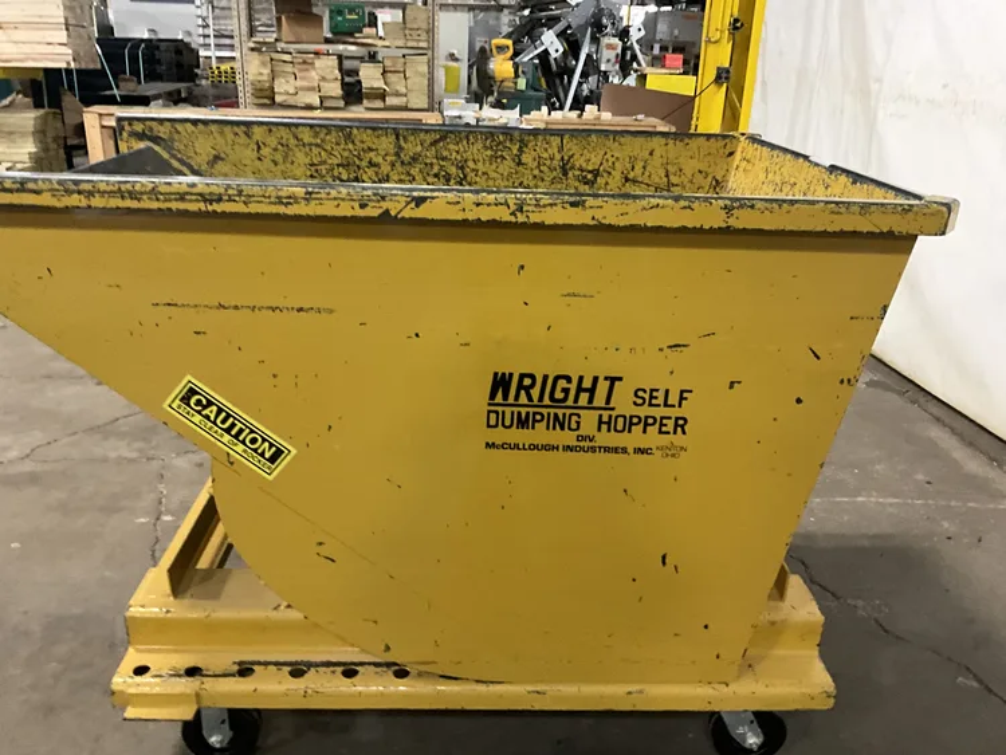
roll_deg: -1.9
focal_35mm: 29
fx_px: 843
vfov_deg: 48.3
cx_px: 503
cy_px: 378
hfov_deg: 61.6
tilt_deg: -22.8
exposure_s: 1/31
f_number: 1.8
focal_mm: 3
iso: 320
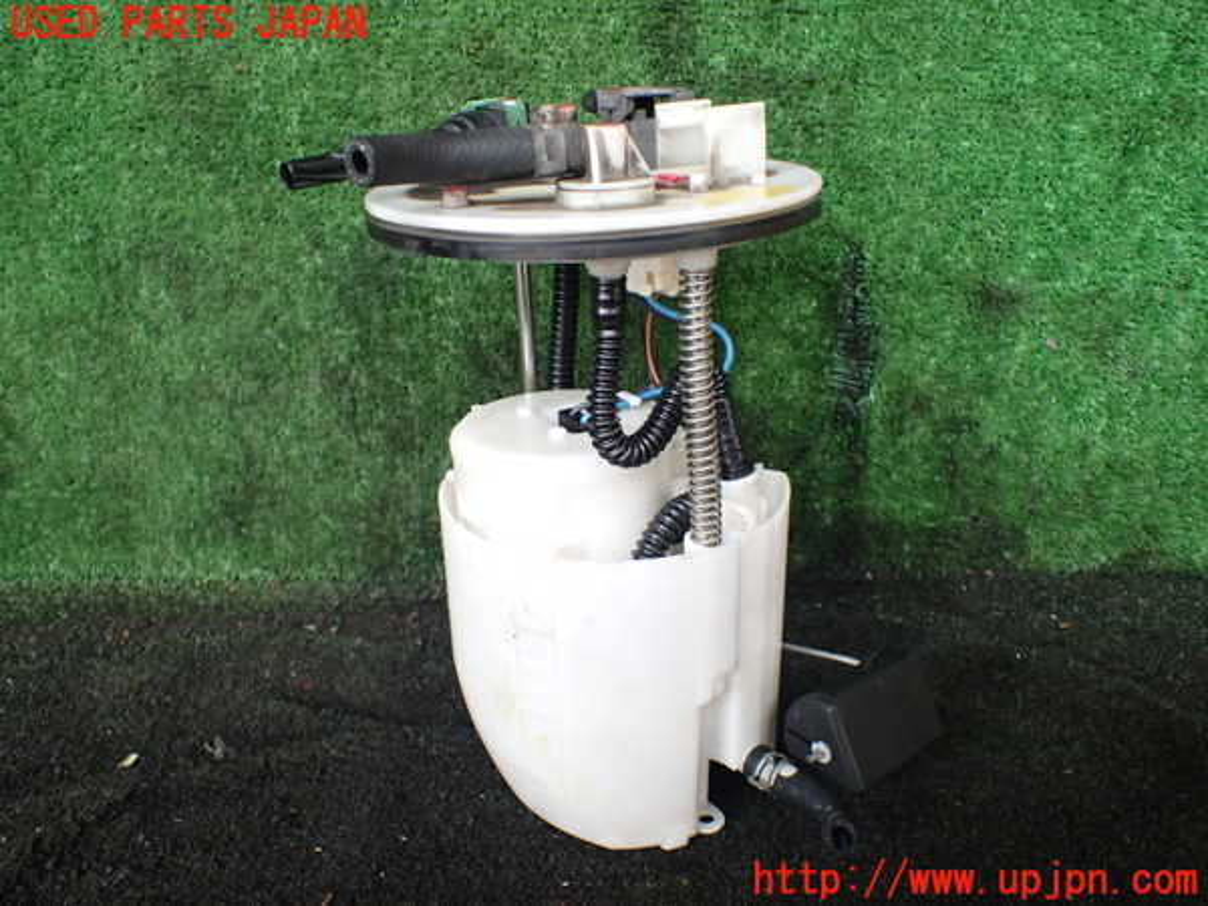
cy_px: 453
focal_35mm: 30
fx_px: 1047
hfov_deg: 60.0
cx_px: 604
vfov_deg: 46.8
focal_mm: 5.4
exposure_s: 1/125
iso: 250
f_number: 2.3
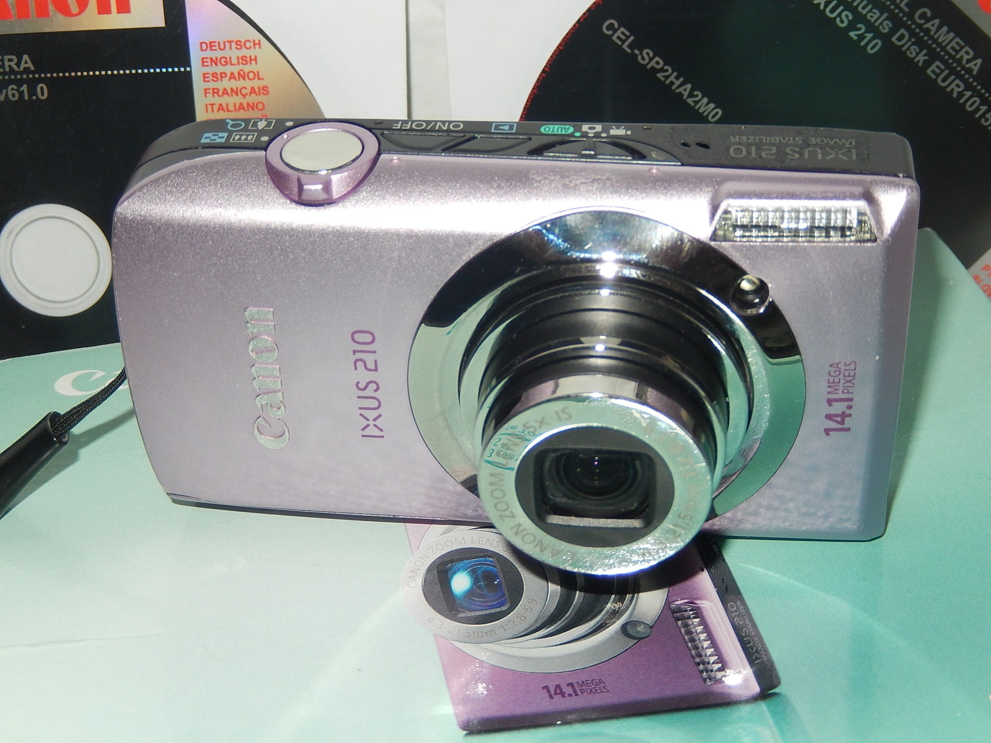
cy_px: 372
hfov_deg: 29.0
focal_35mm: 67
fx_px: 1918
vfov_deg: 21.9
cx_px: 496
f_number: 9.6
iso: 200
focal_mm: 12
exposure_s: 1/30
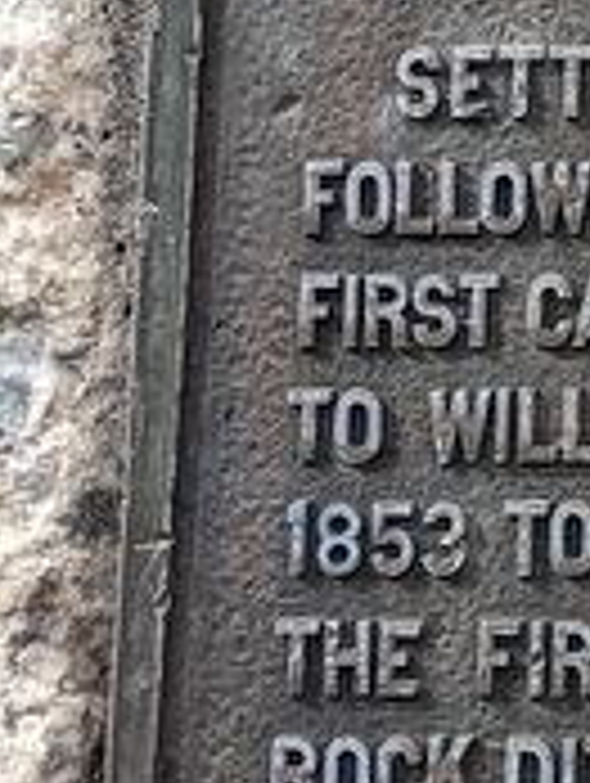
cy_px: 158
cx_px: 1347
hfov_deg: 10.5
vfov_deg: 15.8
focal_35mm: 124
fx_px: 2811
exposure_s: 1/1017
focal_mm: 4.38
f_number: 1.73
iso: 55
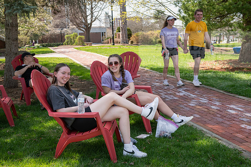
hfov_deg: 41.1
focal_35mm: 48
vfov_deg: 28.1
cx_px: 126
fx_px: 335
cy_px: 84
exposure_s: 1/200
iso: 160
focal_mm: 48
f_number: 5.6
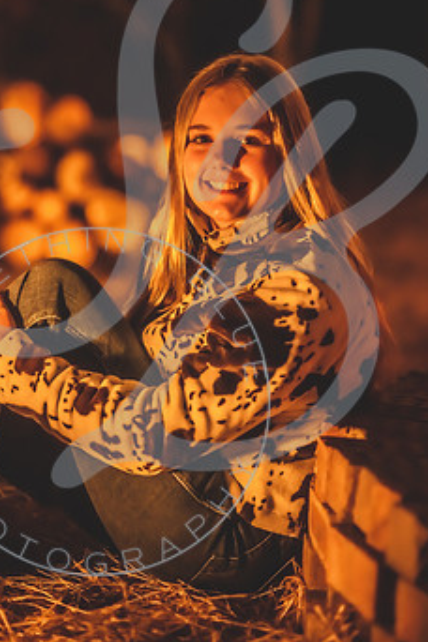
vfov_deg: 18.2
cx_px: 180
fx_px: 1997
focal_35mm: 112
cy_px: 259
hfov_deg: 12.2
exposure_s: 1/160
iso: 2500
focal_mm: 85
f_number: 1.8
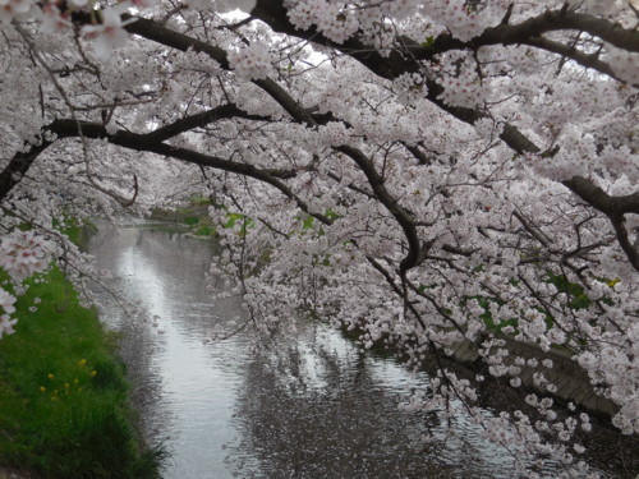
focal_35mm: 45
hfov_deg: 42.1
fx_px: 831
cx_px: 320
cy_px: 240
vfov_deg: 32.2
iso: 125
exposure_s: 1/320
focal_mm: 8.1
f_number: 4.2
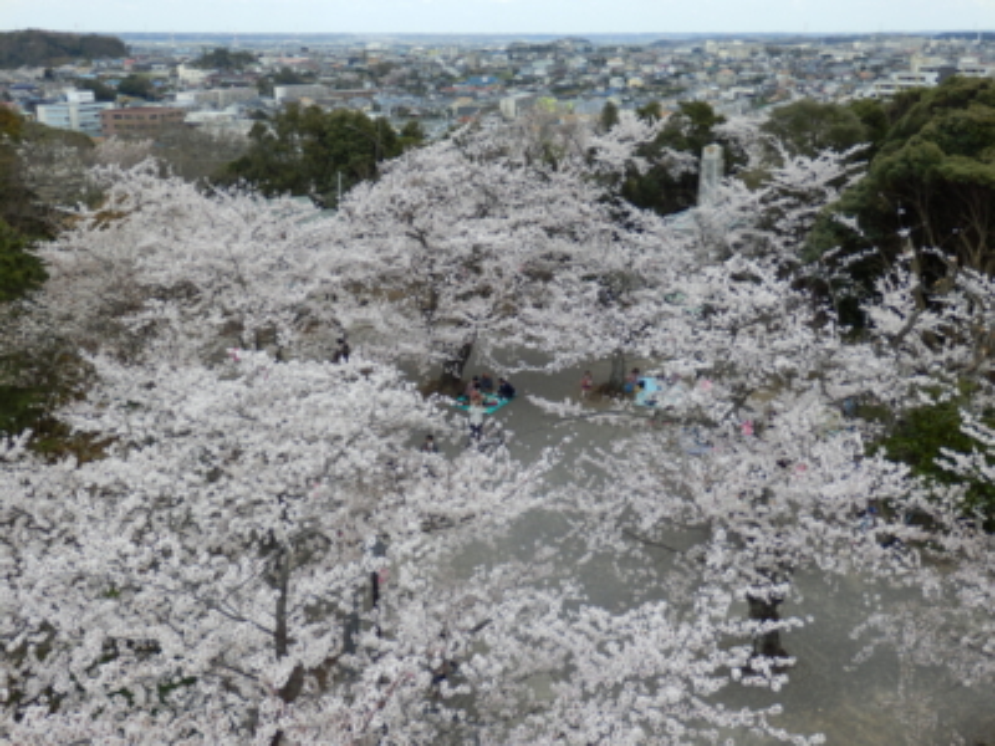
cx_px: 498
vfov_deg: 42.9
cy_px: 373
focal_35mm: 33
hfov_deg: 55.4
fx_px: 949
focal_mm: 6
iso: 80
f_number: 3.4
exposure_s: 1/500
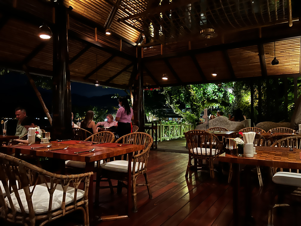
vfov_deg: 53.1
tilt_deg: +1.5
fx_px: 226
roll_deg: +0.1
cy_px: 113
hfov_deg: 67.3
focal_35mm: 26
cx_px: 150
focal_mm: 5.7
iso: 1600
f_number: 1.5
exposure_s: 1/14
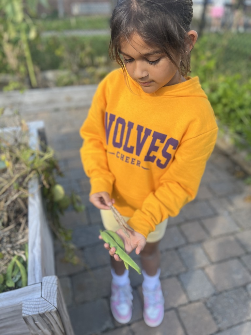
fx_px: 251
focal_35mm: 26
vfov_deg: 67.3
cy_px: 168
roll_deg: -0.3
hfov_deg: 53.1
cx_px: 126
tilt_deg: -36.6
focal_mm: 5.7
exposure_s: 1/607
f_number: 1.5
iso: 50
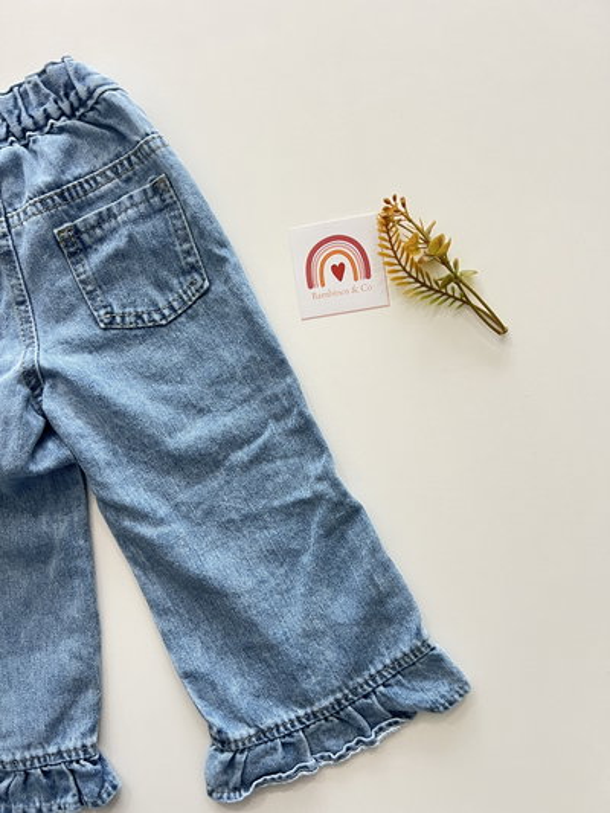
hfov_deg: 53.1
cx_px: 305
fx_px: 611
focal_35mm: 26
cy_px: 406
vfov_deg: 67.3
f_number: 1.5
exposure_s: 1/50
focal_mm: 5.7
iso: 160
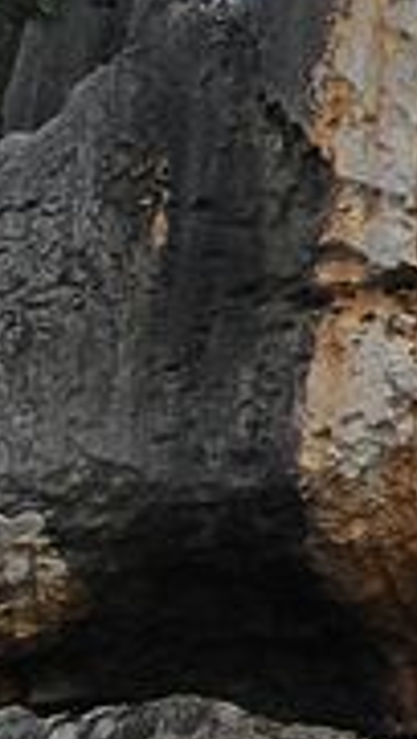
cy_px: 16
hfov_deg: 4.6
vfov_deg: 9.6
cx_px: 2065
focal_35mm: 222
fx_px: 4358
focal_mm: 6.3
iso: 64
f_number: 3.5
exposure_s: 1/276
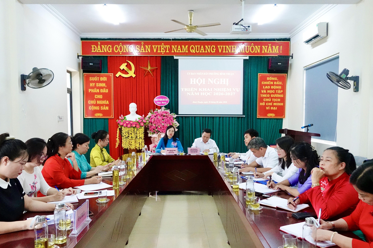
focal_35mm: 27
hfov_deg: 67.4
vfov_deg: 47.9
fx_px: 280
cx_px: 183
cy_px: 134
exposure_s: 1/400
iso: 3200
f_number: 3.2
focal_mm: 9.4
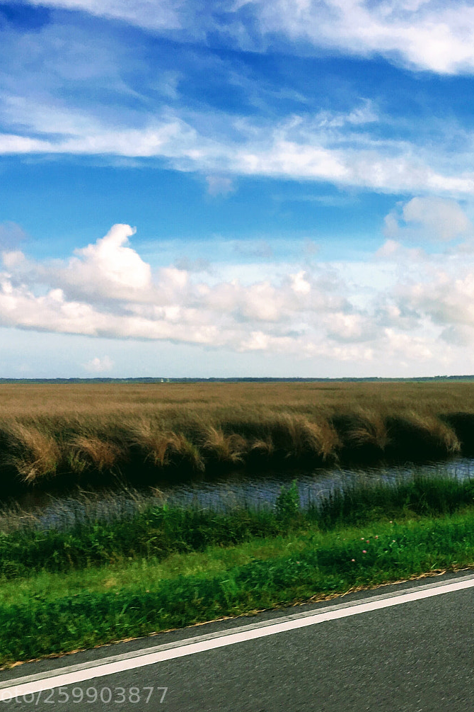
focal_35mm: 48
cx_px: 364
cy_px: 326
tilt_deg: +1.1
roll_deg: +0.0
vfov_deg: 41.1
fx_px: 948
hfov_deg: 27.6
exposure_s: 1/1202
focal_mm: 4.15
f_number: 2.2
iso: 25
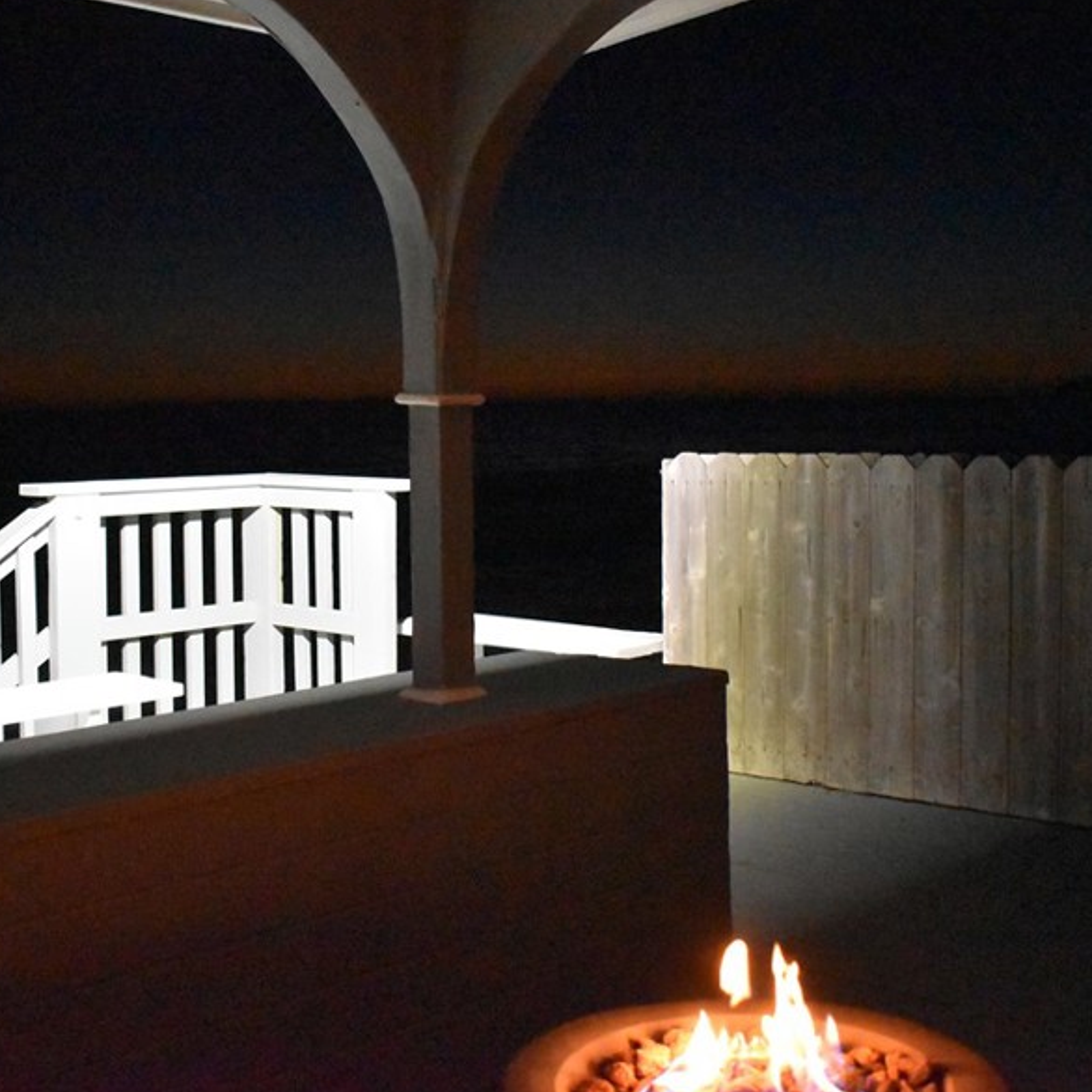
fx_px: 1749
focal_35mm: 49
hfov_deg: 34.7
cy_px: 523
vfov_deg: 34.7
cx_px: 570
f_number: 3.8
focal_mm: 22
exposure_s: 1/80
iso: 12800
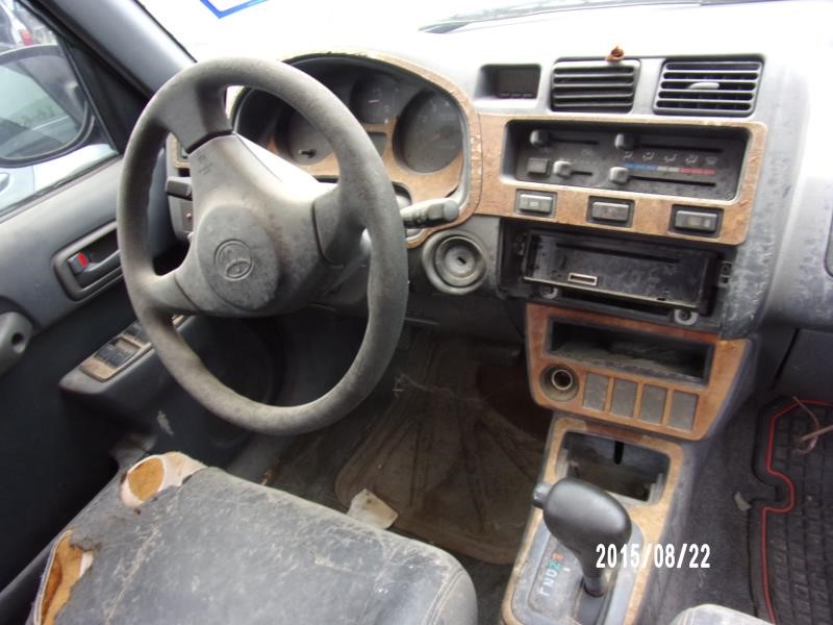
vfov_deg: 56.8
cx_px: 416
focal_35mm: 24
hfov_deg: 71.6
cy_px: 312
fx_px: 578
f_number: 3.3
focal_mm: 4.3
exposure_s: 1/34
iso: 80
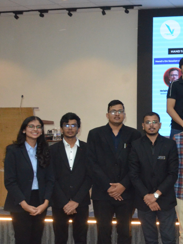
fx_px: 451
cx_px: 279
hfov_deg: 19.7
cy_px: 93
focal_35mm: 64
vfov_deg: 30.2
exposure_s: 1/250
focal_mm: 18
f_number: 8
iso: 2500
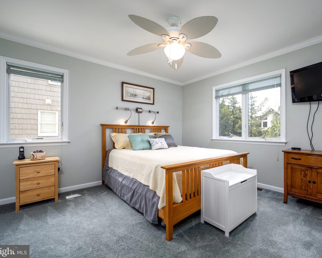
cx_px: 182
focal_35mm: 17
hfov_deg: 89.2
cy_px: 129
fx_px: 162
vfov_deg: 77.0
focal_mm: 15
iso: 160
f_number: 7.1
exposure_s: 1/13
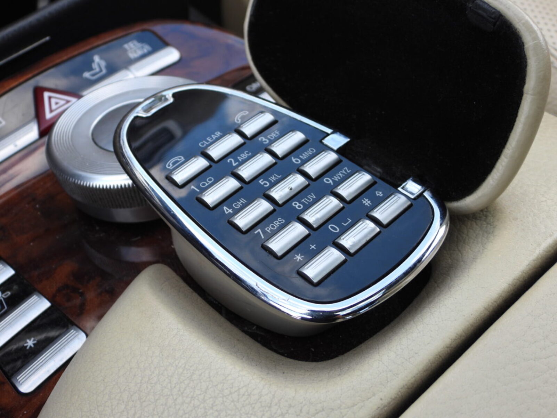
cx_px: 278
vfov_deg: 26.6
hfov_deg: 34.9
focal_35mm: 55
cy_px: 209
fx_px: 885
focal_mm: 9.8
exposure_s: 1/160
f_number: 3.5
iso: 100
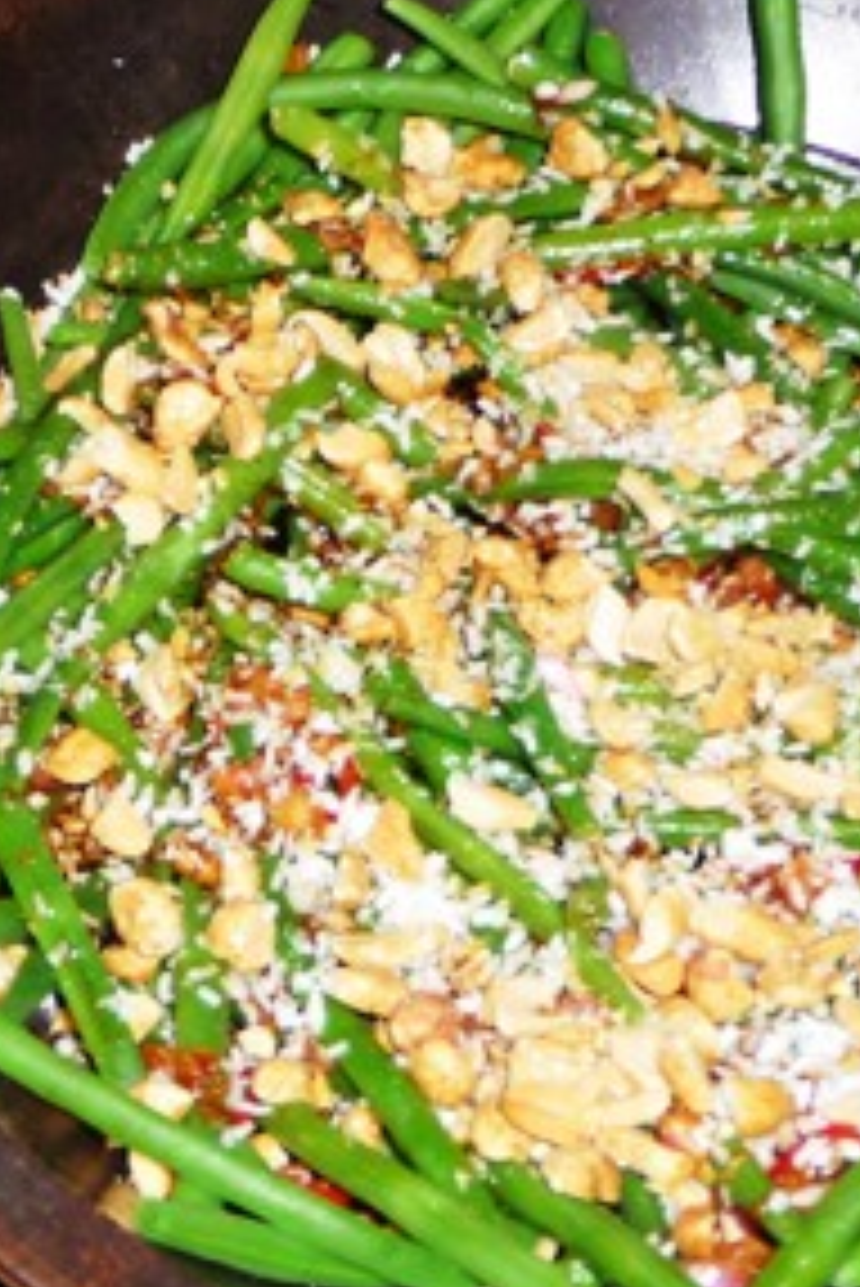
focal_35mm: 100
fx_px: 3579
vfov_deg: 20.3
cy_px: 396
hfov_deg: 13.4
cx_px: -104
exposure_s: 1/30
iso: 100
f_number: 4
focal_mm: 7.1
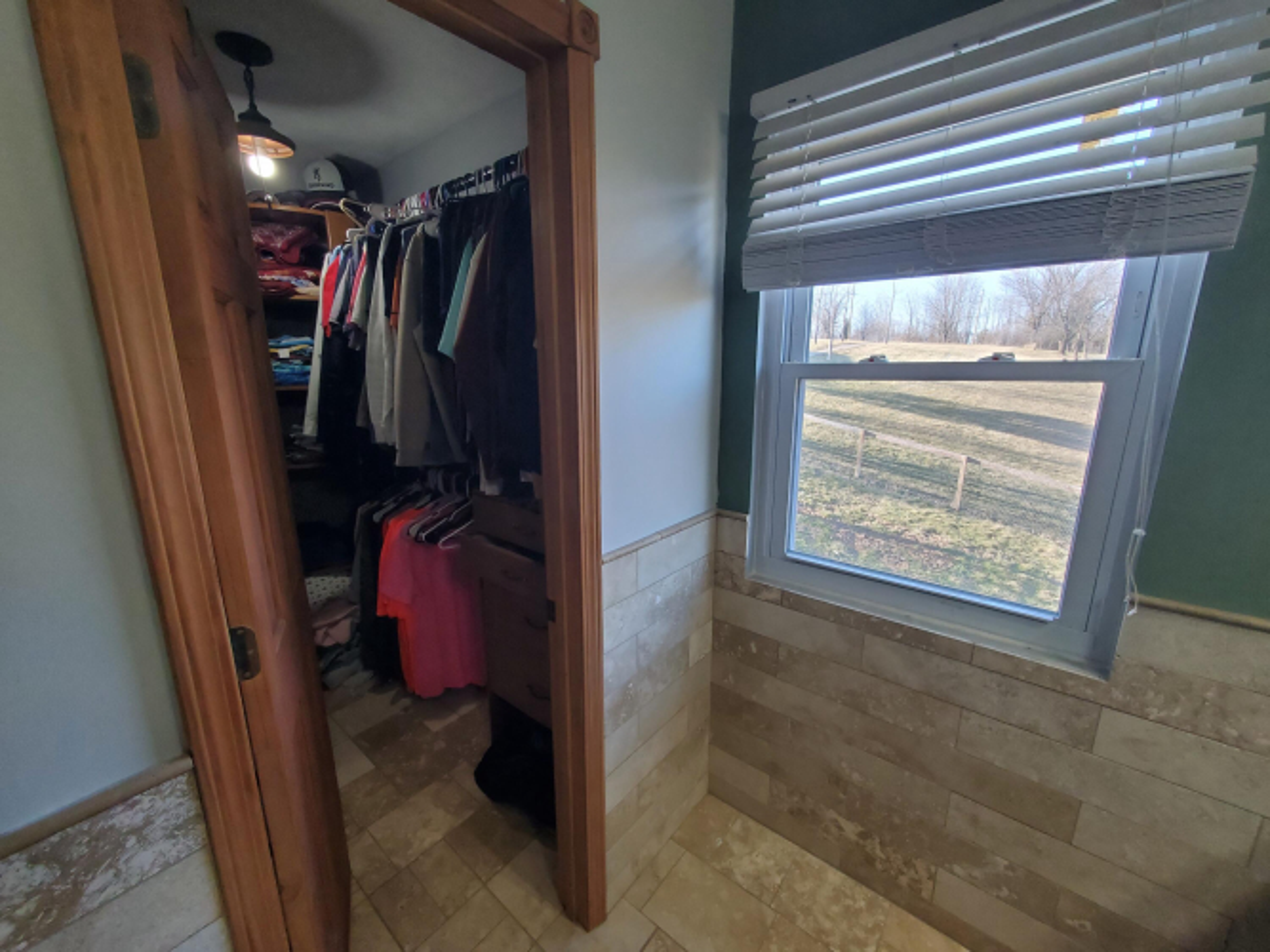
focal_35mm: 13
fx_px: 477
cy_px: 476
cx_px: 635
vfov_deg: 89.9
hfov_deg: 106.2
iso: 160
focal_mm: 1.8
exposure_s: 1/60
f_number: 2.2
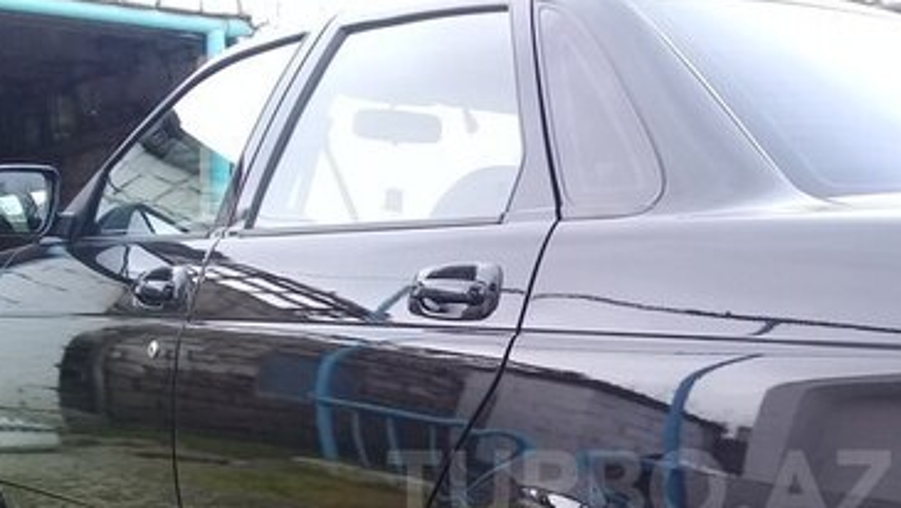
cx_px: 639
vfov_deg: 19.3
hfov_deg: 33.8
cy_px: 487
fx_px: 1459
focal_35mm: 61
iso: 50
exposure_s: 1/150
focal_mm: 3.3
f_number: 2.2
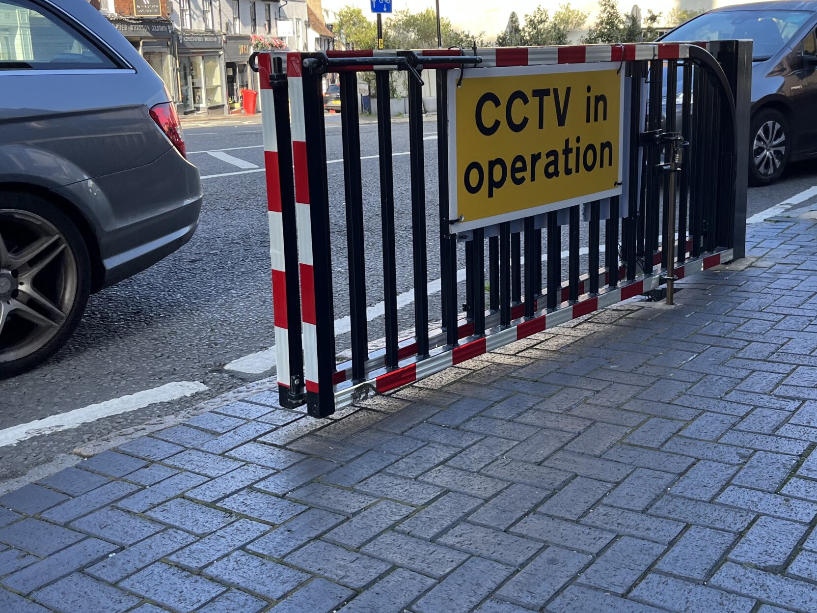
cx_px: 491
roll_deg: +0.8
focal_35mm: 40
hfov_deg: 46.5
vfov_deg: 35.7
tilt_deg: -11.9
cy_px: 228
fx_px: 944
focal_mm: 5.1
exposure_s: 1/491
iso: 50
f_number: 1.6
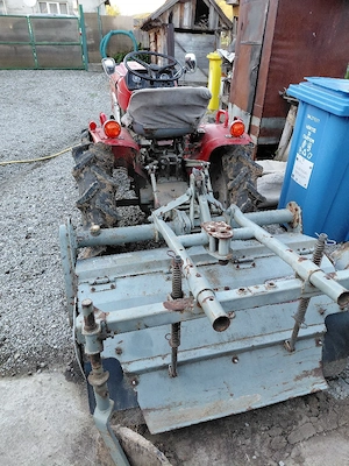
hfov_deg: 54.9
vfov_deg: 69.4
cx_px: 174
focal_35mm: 25
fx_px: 336
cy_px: 233
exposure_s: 1/100
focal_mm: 4.69
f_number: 1.8
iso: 100
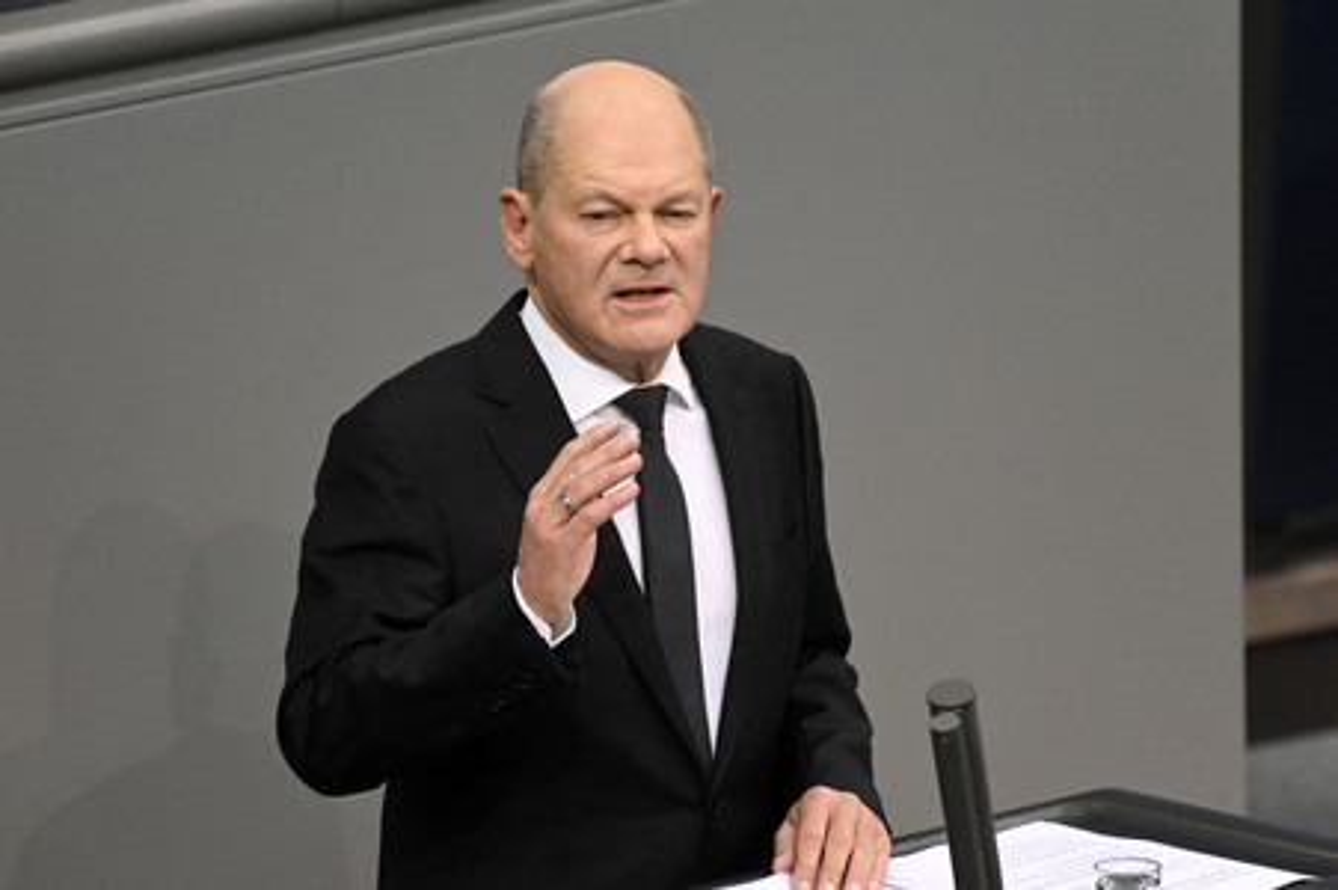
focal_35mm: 500
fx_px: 18569
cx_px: 669
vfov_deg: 2.7
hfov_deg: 4.1
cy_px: 445
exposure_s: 1/320
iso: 8000
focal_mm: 500
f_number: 5.6
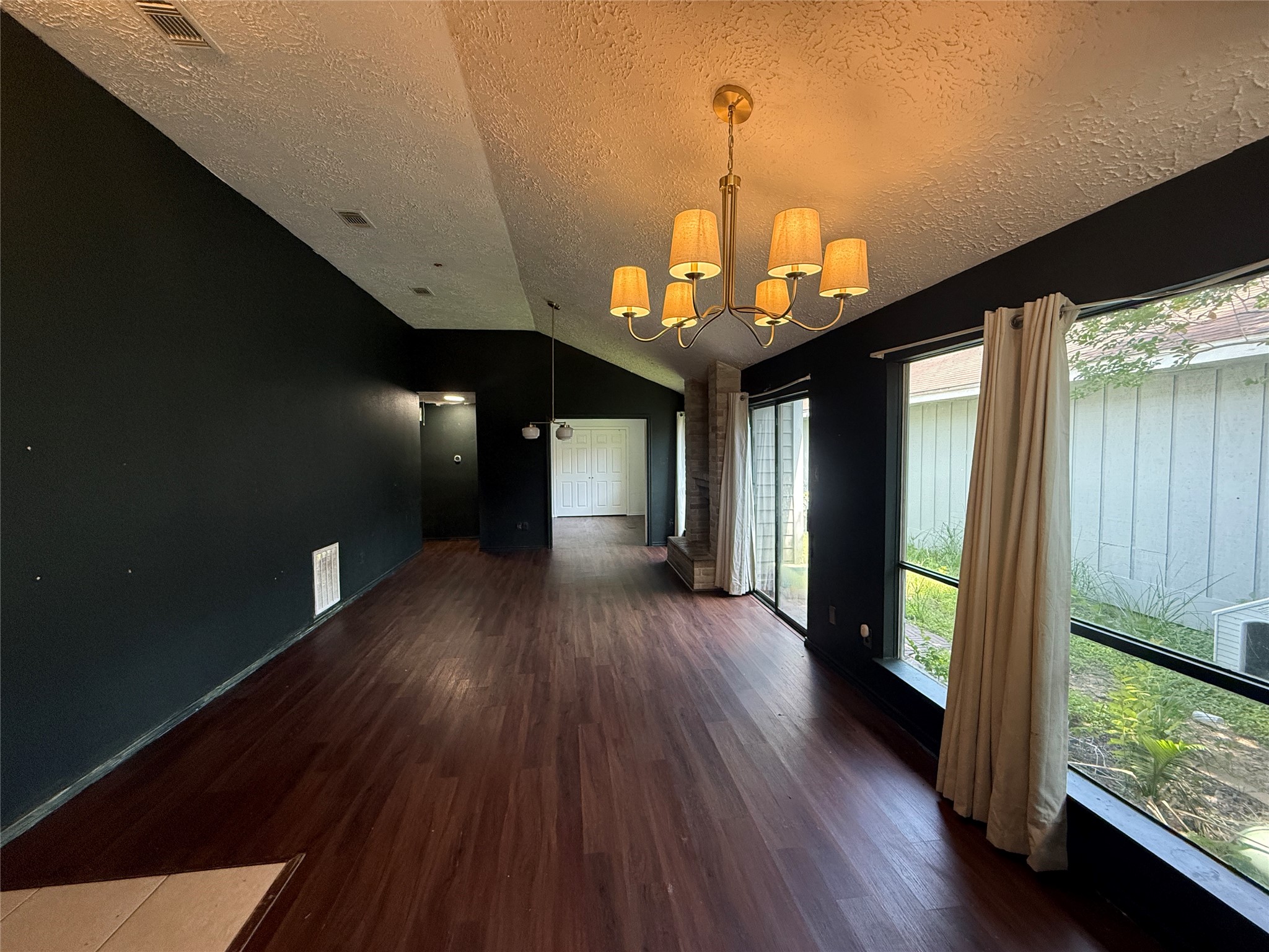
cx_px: 634
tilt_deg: -2.9
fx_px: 513
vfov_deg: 85.7
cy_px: 476
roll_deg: +0.0
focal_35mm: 14
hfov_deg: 102.1
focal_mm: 2.22
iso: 320
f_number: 2.2
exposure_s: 1/120
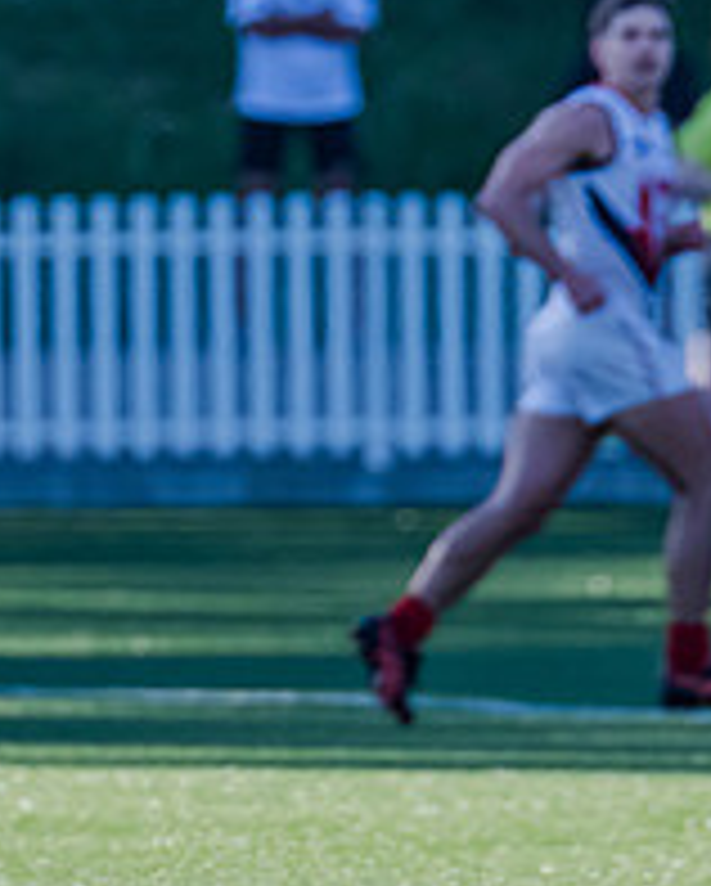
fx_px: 40182
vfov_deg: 1.3
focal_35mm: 1530
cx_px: -391
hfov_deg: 1.0
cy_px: 354
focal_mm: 420
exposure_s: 1/1600
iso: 800
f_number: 5.6
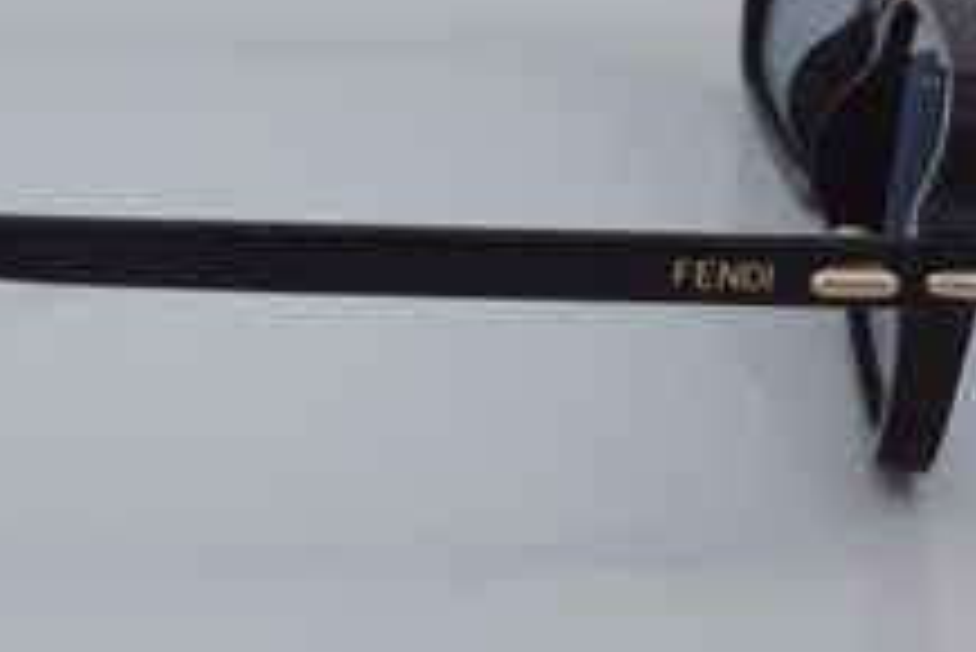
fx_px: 3744
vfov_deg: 9.9
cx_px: 162
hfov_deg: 14.7
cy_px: 135
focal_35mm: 138
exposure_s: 1/4
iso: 100
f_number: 32
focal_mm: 50
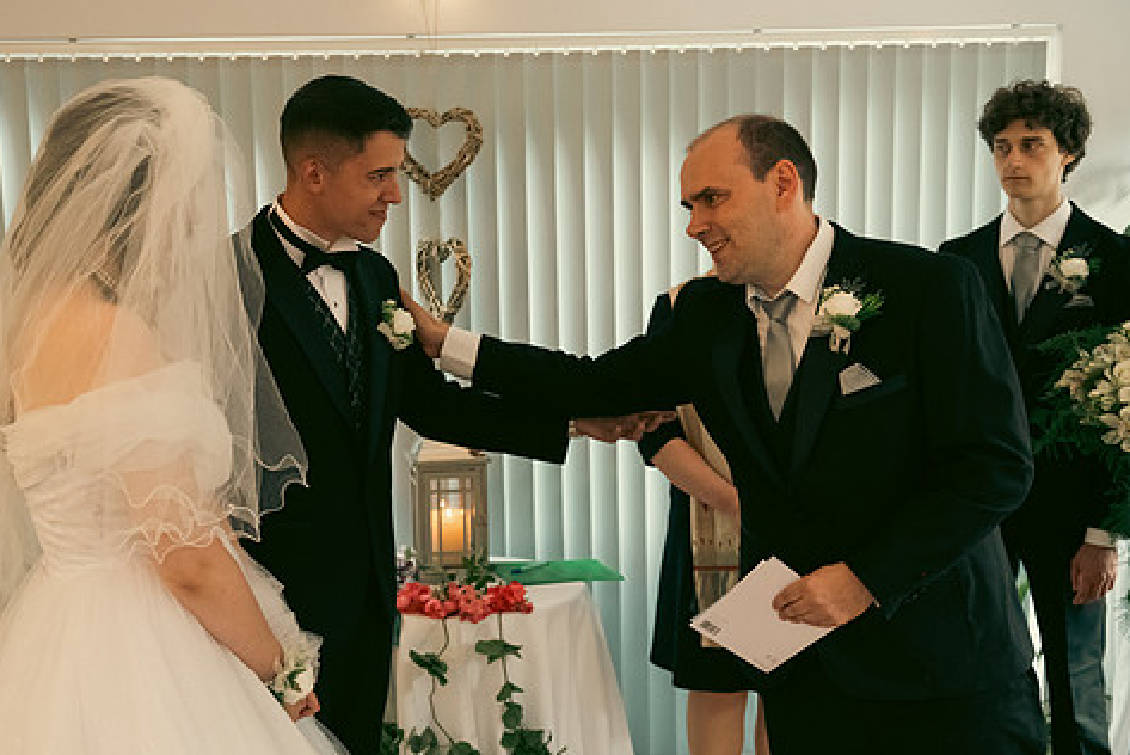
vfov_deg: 27.5
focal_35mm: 49
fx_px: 1539
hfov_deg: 40.2
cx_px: 468
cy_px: 455
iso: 1600
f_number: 3.5
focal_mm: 38
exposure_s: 1/160
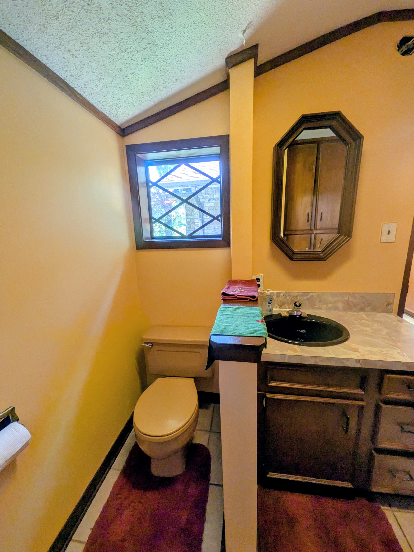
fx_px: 223
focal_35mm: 14
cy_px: 276
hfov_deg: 85.7
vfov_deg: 102.1
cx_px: 207
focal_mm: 1.85
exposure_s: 1/60
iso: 95
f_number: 2.2
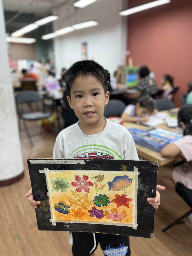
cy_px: 128
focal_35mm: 26
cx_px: 96
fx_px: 192
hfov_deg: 53.1
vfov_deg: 67.3
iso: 64
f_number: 1.6
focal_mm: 5.1
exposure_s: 1/100
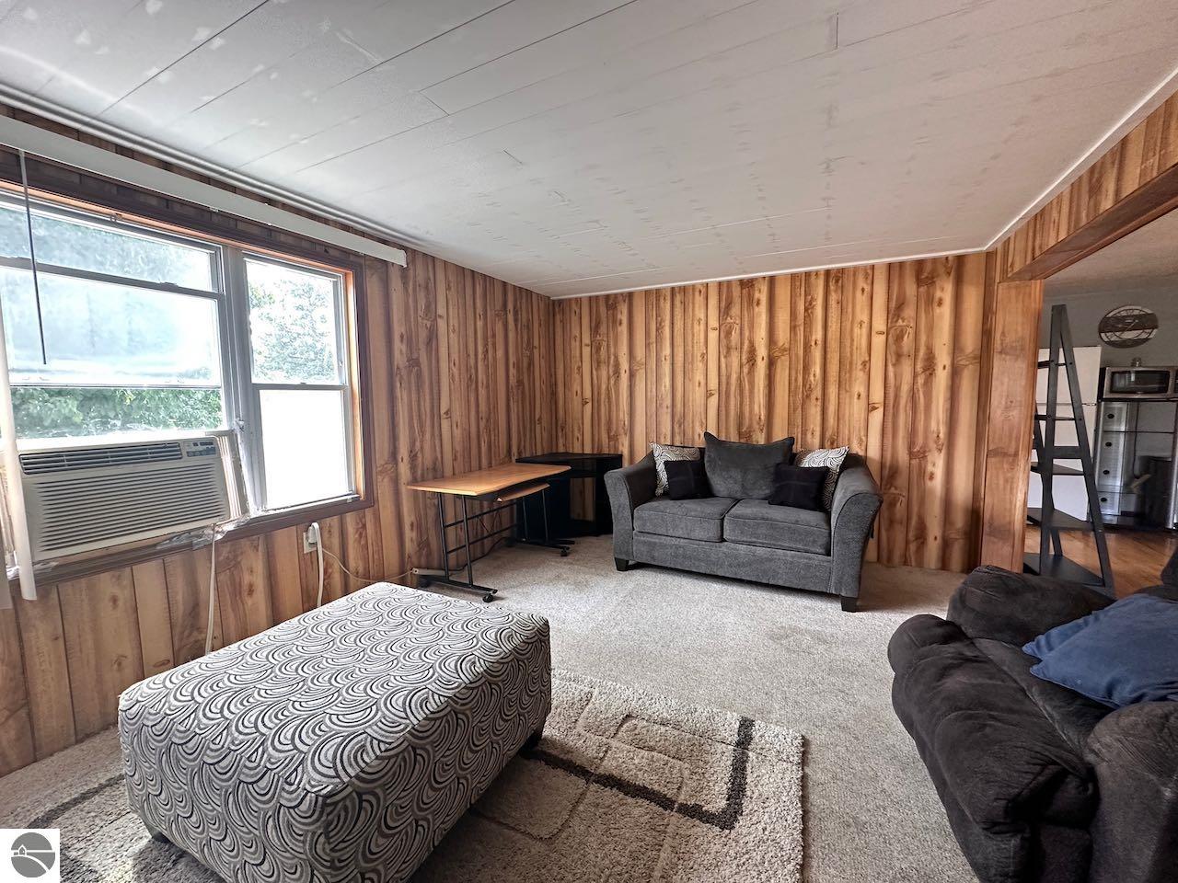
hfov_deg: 102.1
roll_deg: +0.6
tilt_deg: -4.0
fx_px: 476
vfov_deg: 85.7
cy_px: 442
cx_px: 589
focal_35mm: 14
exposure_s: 1/86
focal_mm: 2.22
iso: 320
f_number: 2.2
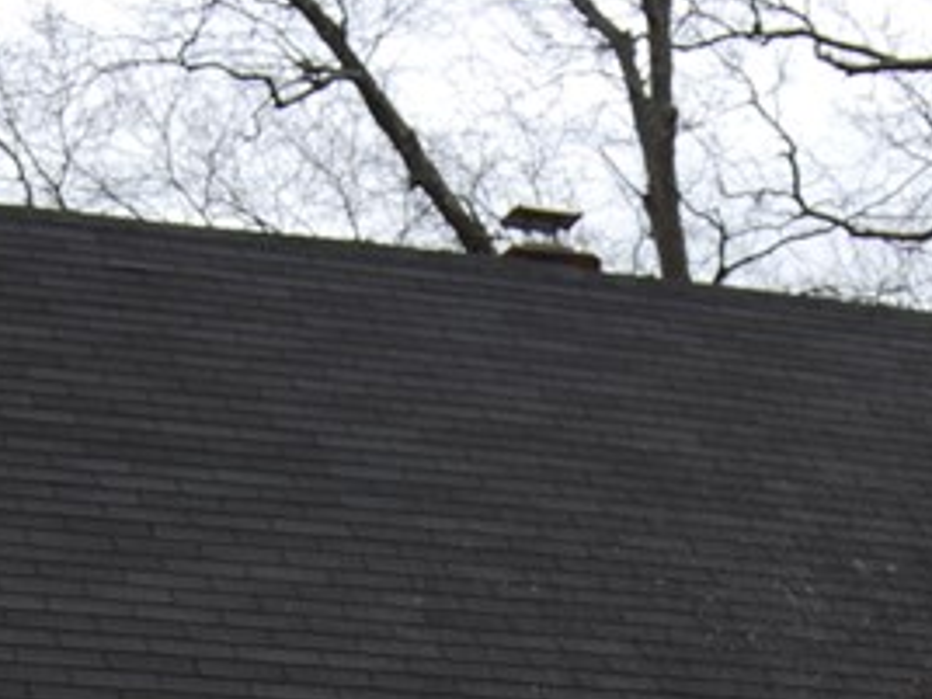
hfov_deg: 14.0
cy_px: 1099
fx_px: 3769
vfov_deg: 10.2
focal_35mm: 140
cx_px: 833
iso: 100
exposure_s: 1/160
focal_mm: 24
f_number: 6.3
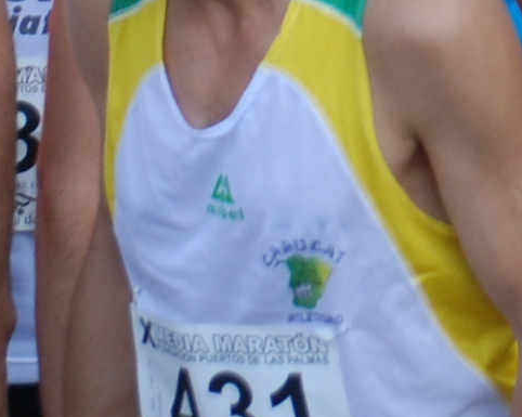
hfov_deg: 3.3
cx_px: 1026
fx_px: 9094
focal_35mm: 589
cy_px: -642
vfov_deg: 2.6
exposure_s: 1/125
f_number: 5.6
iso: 200
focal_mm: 52
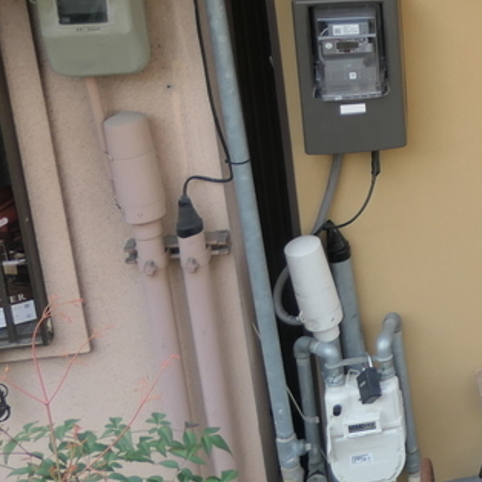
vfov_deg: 21.5
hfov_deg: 18.2
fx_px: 1229
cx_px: 837
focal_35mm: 78
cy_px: 14
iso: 200
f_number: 3.3
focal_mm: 8.8
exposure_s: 1/200
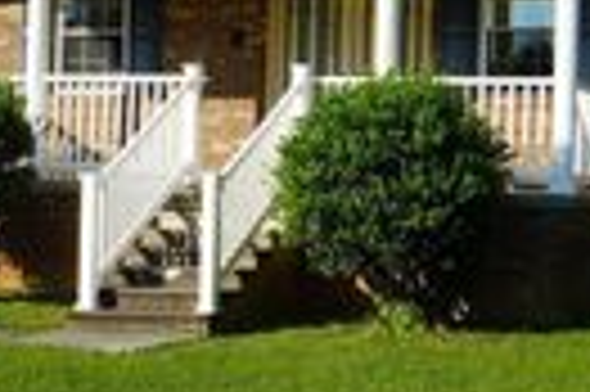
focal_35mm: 86
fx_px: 1406
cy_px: 194
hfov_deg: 23.3
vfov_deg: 15.9
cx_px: 486
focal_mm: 15
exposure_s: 1/125
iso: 100
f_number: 9
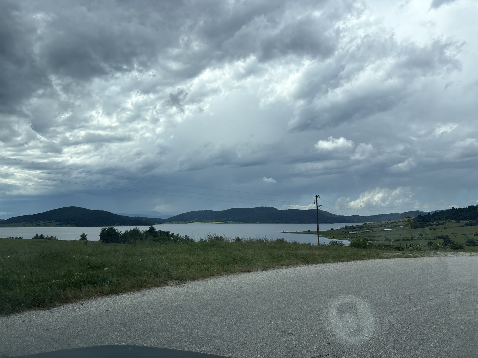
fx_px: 359
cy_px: 179
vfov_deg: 53.1
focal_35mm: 26
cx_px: 239
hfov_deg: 67.3
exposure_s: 1/4608
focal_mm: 5.96
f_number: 1.6
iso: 50
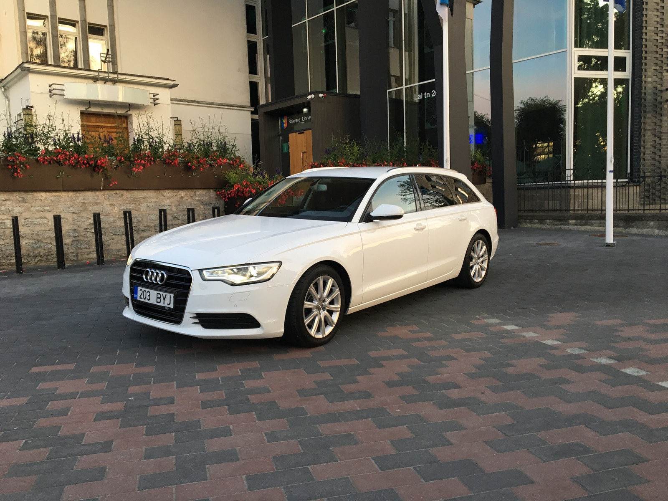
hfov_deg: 61.7
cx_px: 334
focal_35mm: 29
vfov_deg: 48.2
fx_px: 560
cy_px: 250
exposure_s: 1/33
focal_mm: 4.15
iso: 25
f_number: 2.2
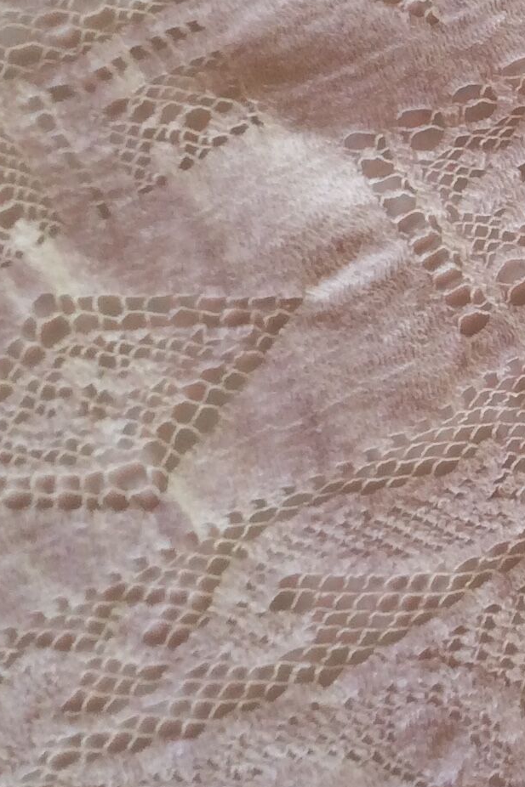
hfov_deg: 13.6
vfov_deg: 21.8
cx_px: 860
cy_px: 249
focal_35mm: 93
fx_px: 2035
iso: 32
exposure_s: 1/105
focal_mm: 3.3
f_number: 2.4
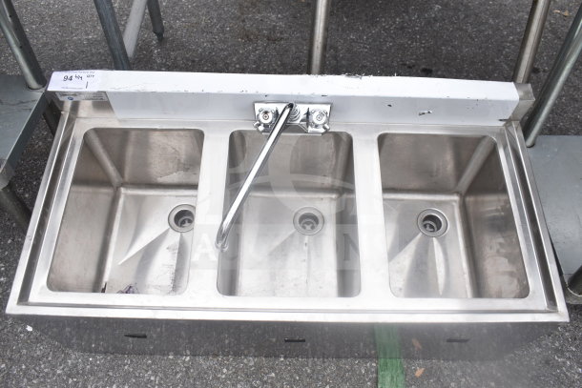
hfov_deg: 61.9
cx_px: 291
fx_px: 485
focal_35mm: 30
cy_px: 194
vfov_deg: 43.6
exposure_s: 1/160
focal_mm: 20
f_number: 6.3
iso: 200
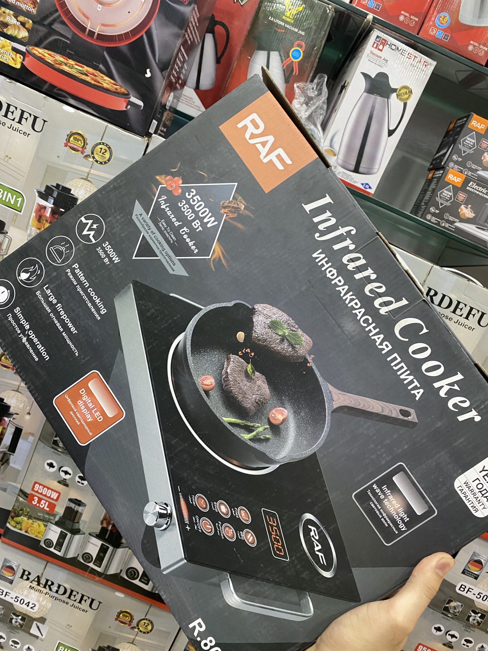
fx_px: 507
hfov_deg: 51.4
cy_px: 337
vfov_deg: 65.3
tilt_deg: -12.6
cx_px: 247
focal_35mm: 27
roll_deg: -24.6
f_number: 1.8
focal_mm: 4.25
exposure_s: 1/50
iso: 125
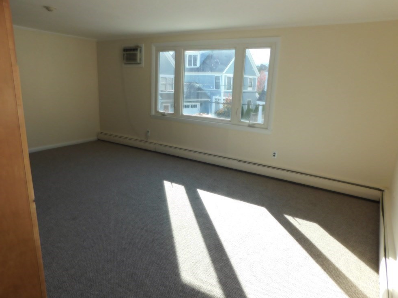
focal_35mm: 24
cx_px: 198
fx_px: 276
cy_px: 154
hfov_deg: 71.6
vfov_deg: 56.8
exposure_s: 1/320
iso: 125
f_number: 3
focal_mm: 4
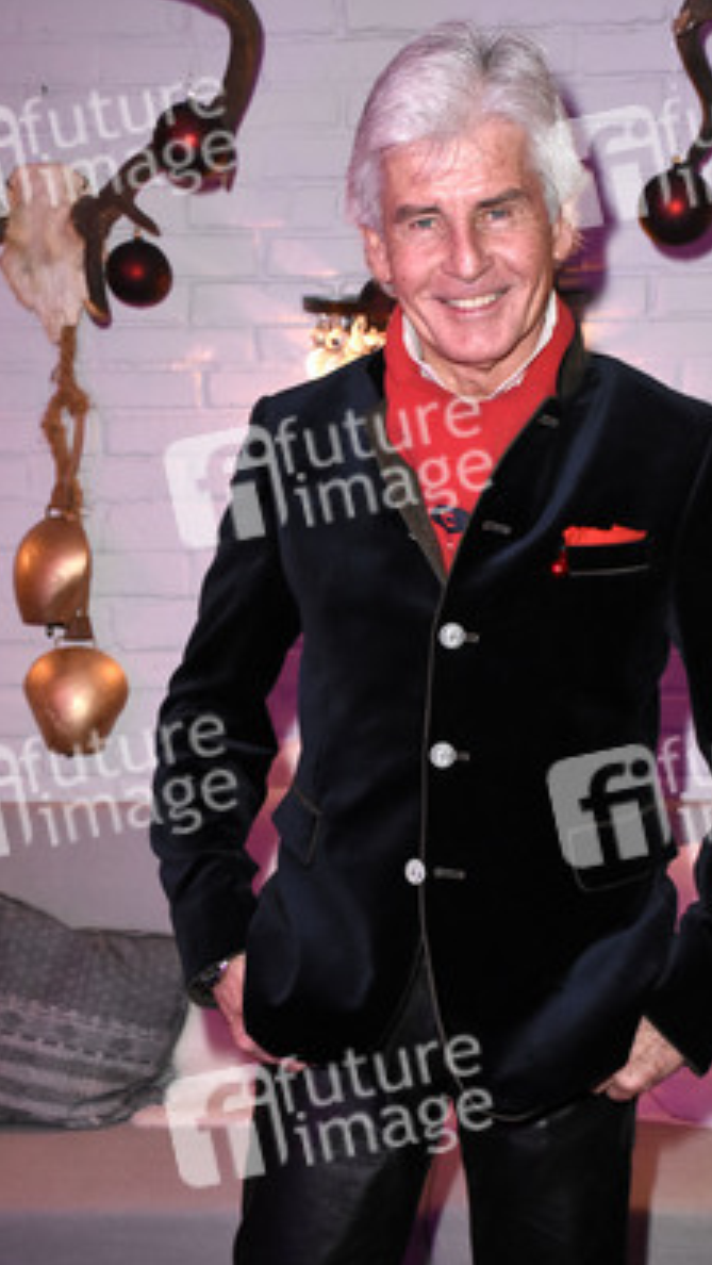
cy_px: 632
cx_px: 421
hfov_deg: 21.6
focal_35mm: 56
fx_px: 1862
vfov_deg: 37.5
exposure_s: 1/60
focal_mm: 35
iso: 3200
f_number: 6.3
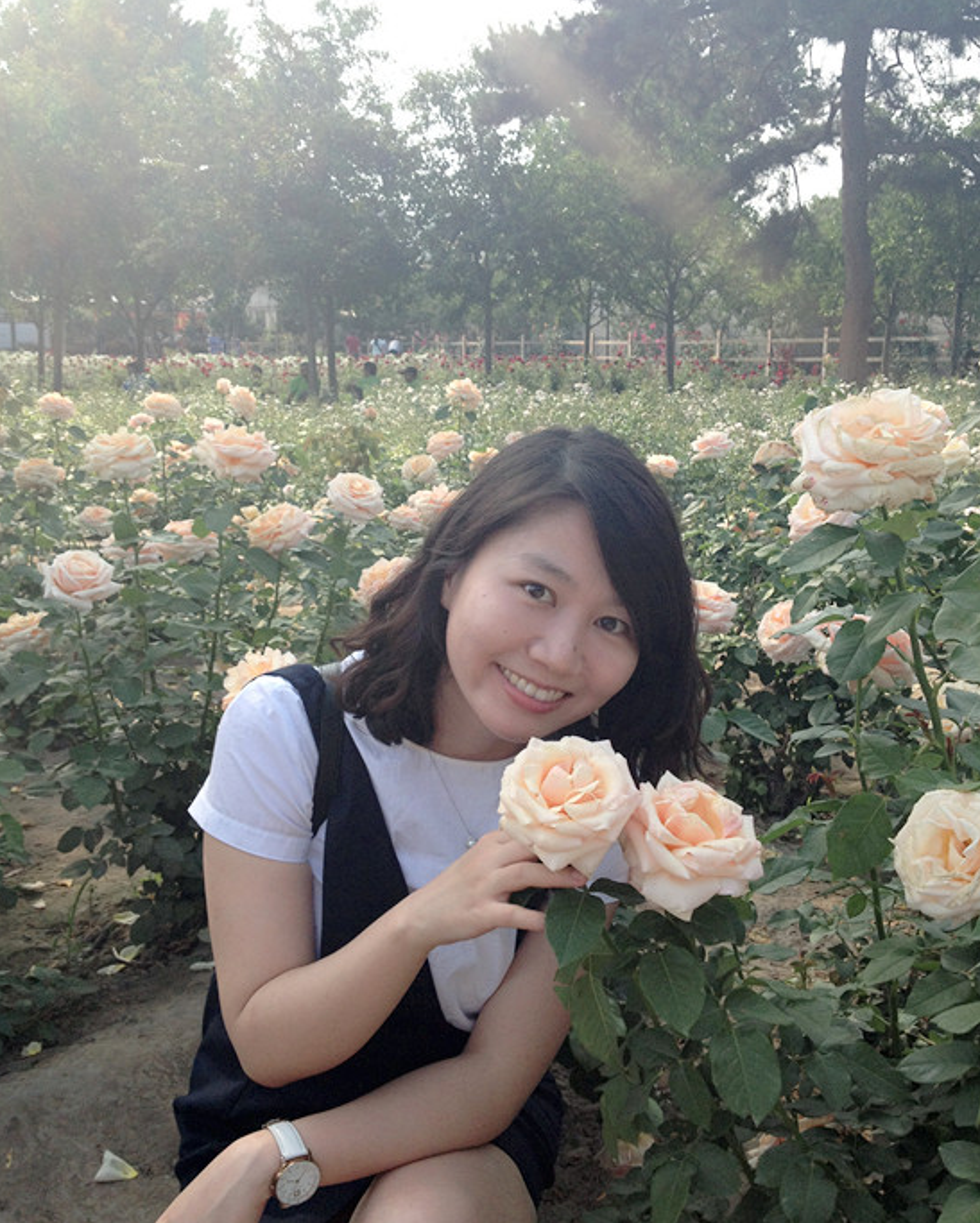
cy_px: 566
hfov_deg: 37.4
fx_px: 1449
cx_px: 505
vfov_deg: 45.7
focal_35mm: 40
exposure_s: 1/736
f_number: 2.4
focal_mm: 4.28
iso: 50
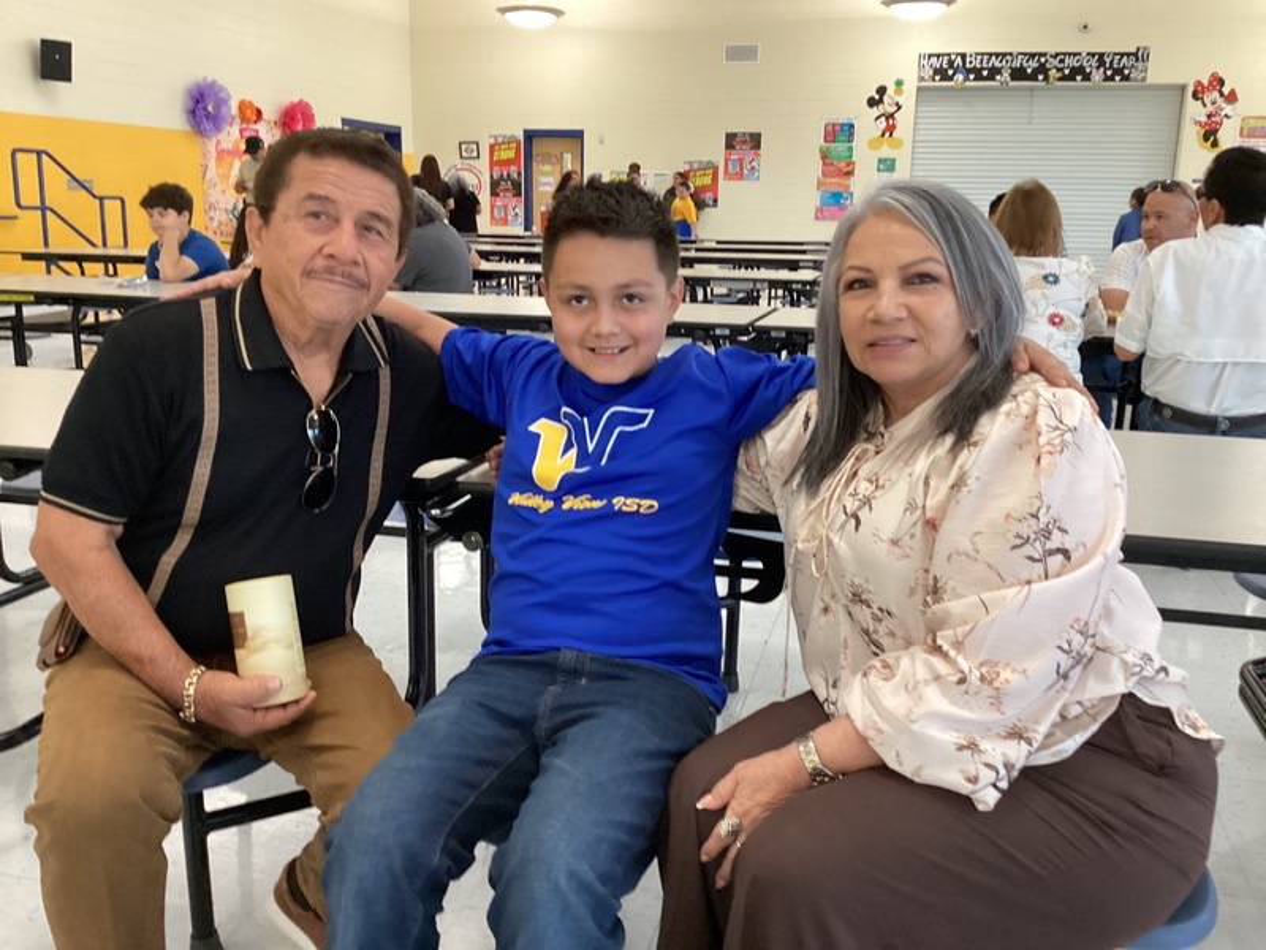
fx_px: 1134
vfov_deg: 45.4
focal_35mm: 31
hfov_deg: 58.4
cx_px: 633
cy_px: 475
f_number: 2.4
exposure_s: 1/50
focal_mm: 3.3
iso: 320
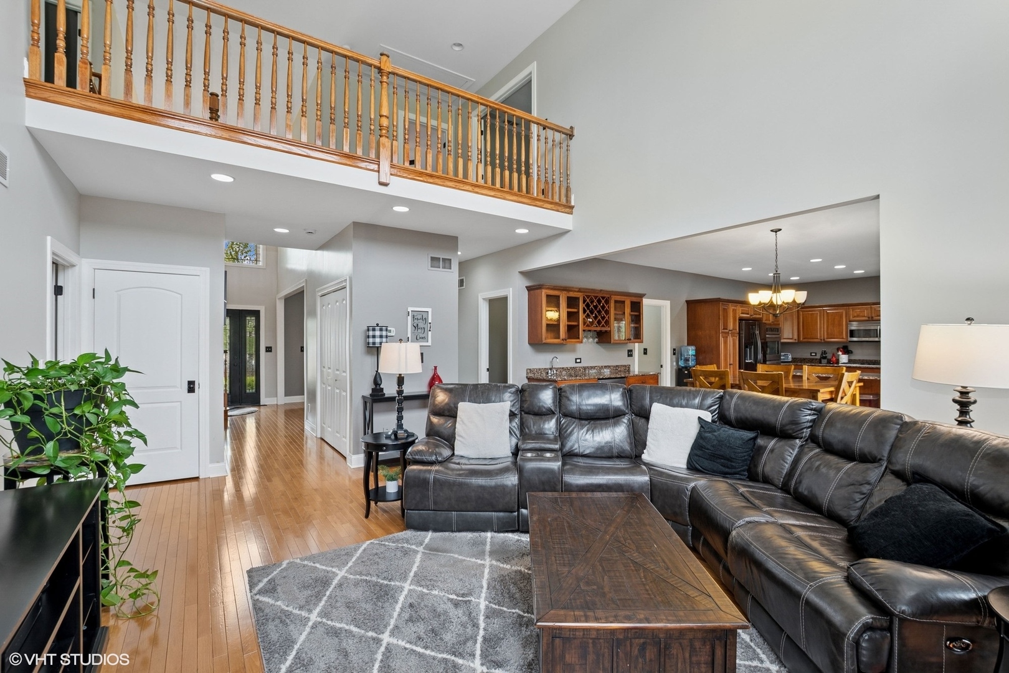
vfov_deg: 77.3
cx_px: 504
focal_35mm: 15
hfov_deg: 100.4
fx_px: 420
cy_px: 336
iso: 250
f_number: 7.1
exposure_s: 1/40
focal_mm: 10
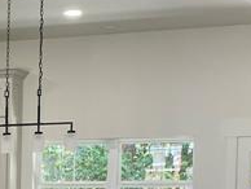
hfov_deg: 13.8
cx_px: -87
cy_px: 293
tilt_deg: -4.2
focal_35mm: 137
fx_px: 995
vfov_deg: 10.4
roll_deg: -0.3
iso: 125
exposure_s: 1/120
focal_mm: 4.25
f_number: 1.8
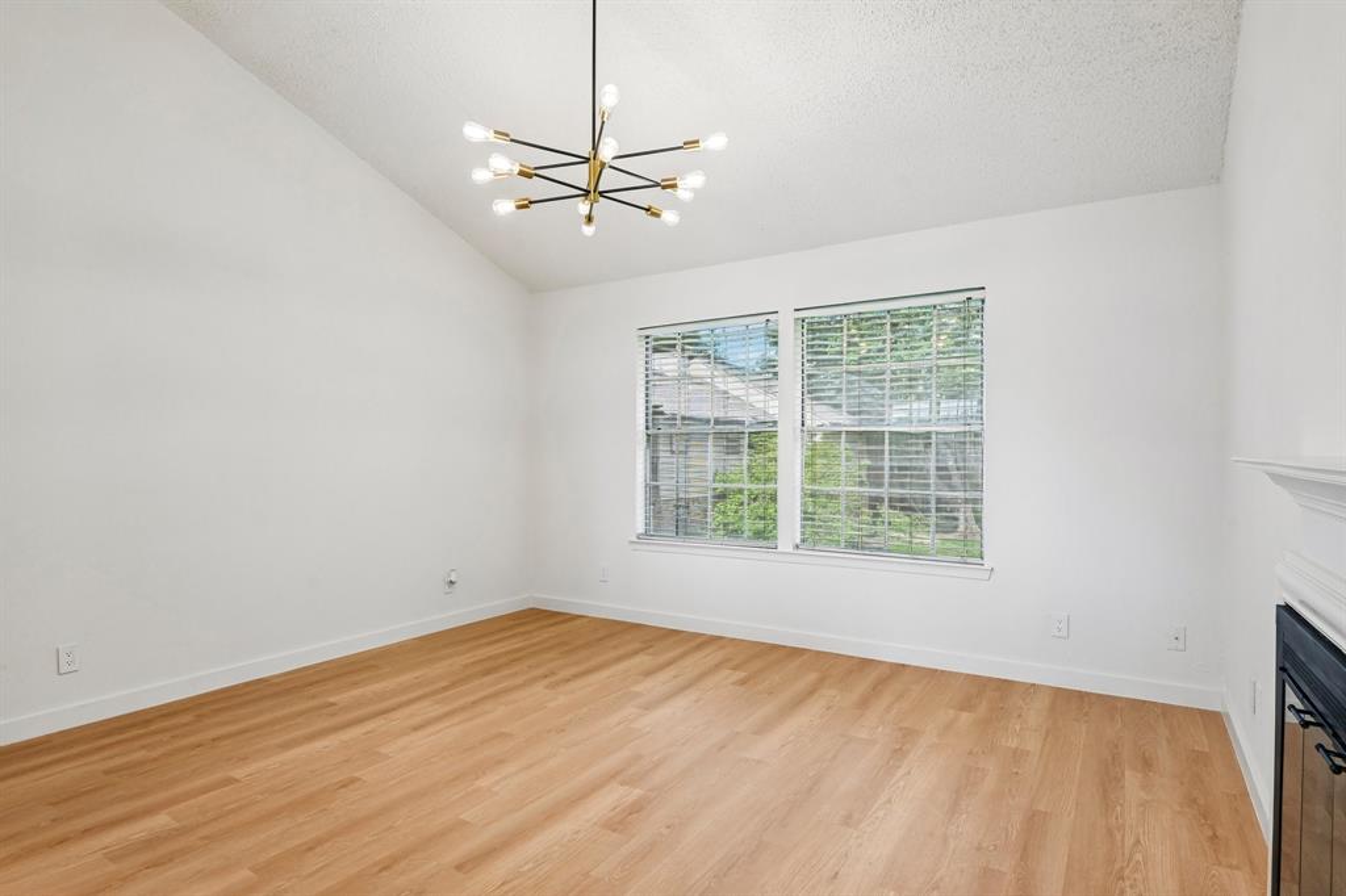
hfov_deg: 86.9
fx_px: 710
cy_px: 448
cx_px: 673
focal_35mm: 19
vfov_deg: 64.5
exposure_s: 1/160
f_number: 8
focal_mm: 19
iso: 400
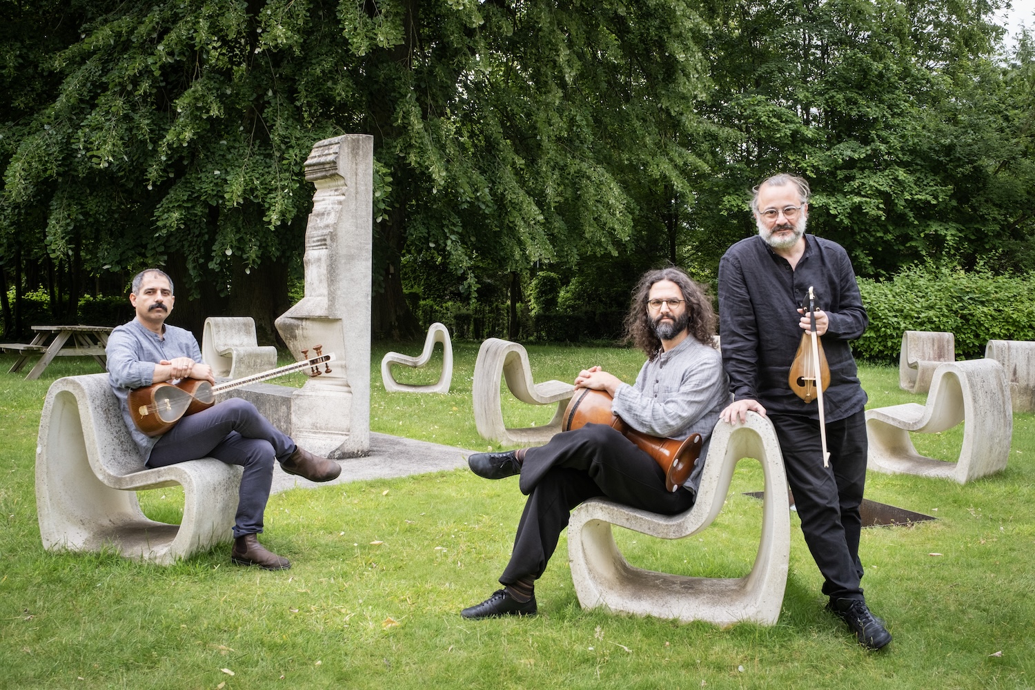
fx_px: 1006
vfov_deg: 37.9
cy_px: 345
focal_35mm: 35
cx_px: 518
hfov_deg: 54.4
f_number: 5.6
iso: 500
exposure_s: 1/250
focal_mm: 23.4
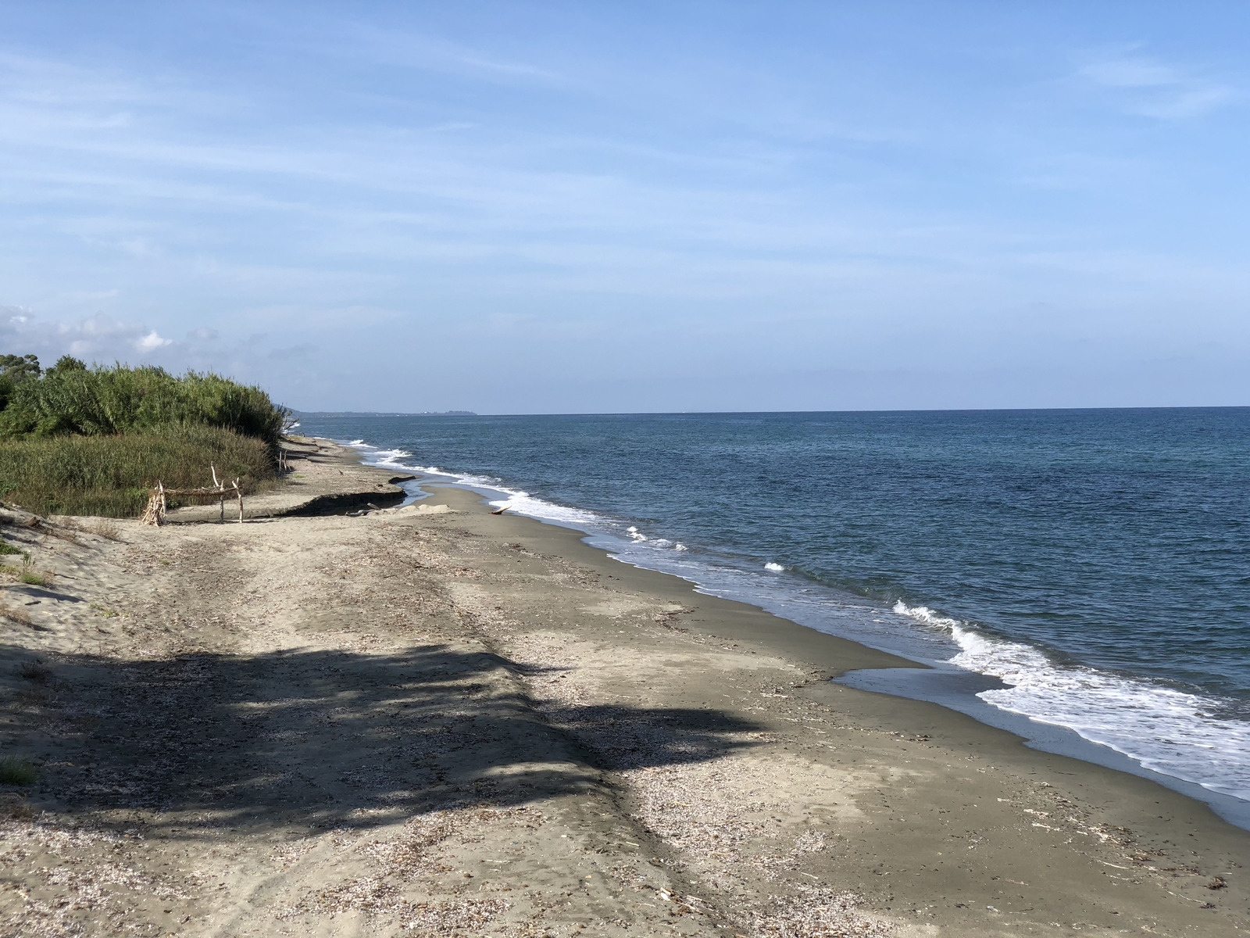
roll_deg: +1.4
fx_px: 1878
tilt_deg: -1.7
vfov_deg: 28.0
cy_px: 469
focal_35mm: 52
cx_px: 625
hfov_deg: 36.8
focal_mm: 6
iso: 16
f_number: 2.4
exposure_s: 1/1230
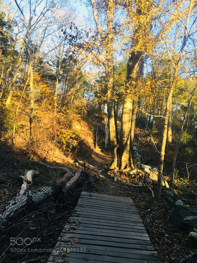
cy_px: 132
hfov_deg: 48.2
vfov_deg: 61.7
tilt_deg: +4.0
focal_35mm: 29
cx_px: 98
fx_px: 220
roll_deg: -7.1
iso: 32
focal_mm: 4.15
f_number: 2.2
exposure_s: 1/166
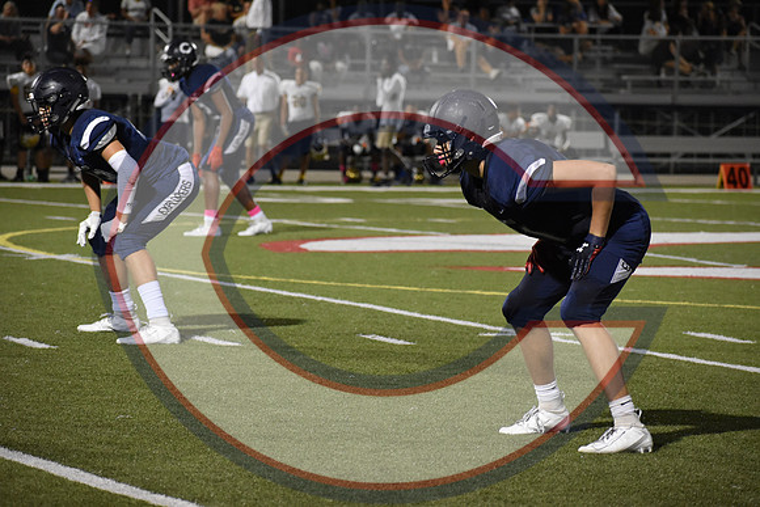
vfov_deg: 6.8
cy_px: 254
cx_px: 380
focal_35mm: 202
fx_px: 4276
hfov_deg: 10.2
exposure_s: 1/125
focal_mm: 135
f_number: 4.8
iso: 3200
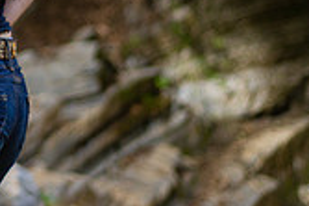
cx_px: -74
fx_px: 1492
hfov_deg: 11.6
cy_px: -8
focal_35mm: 174
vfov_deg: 7.8
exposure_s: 1/2000
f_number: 1.8
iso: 400
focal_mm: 50
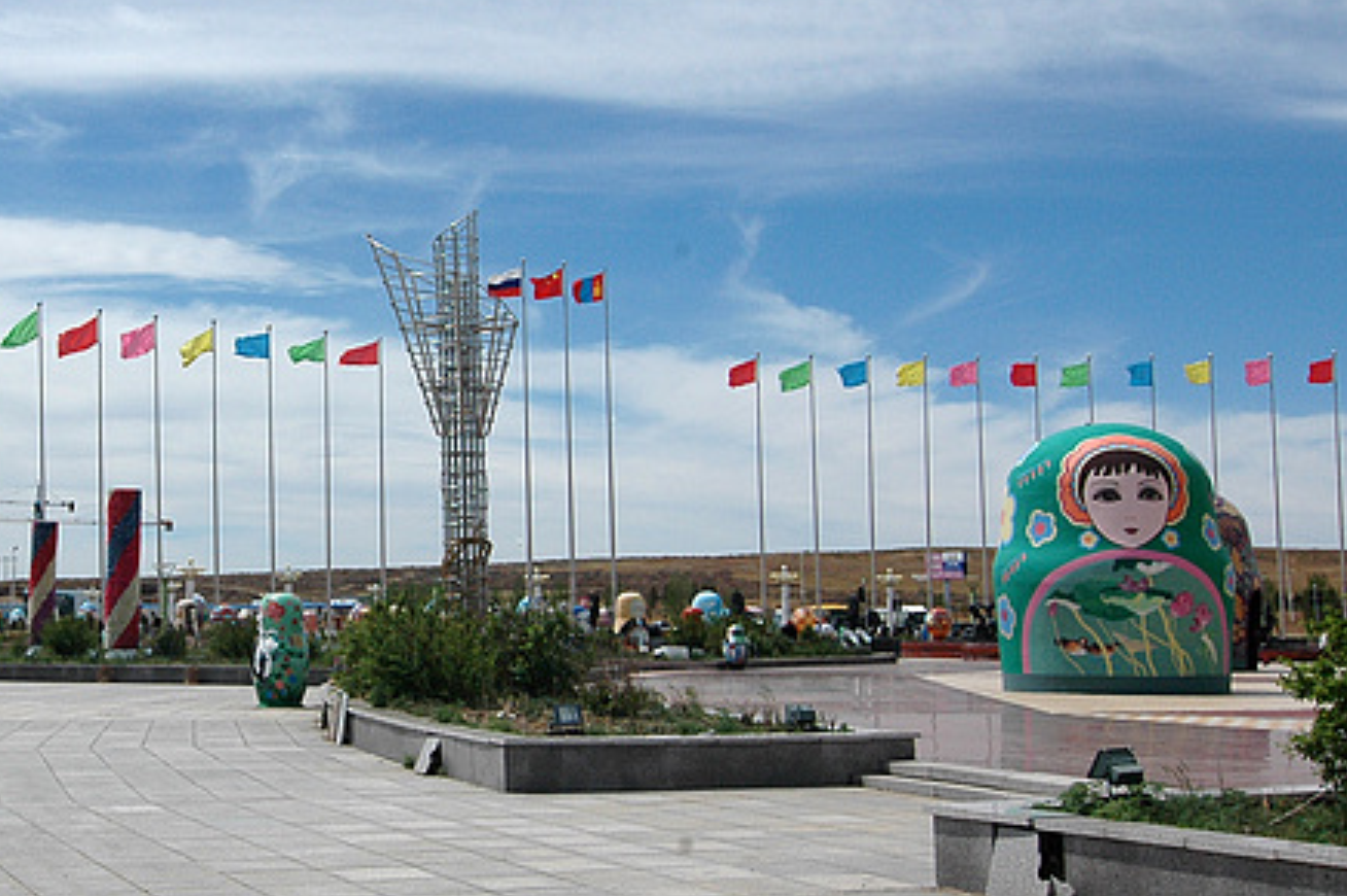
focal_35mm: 53
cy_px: 453
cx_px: 293
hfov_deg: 36.4
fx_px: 1982
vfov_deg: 25.5
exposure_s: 1/800
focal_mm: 22
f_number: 11
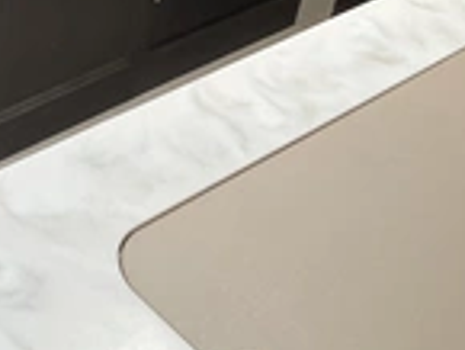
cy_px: -71
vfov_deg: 17.6
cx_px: -26
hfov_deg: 23.2
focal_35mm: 80
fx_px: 1076
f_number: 1.8
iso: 64
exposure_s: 1/77
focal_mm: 3
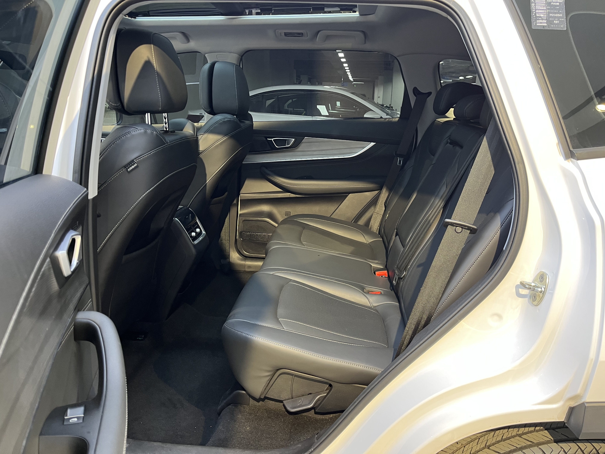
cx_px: 302
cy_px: 227
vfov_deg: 53.1
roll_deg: -0.6
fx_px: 454
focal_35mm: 26
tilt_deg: -16.2
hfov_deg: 67.3
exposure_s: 1/50
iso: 160
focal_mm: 5.1
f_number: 1.6
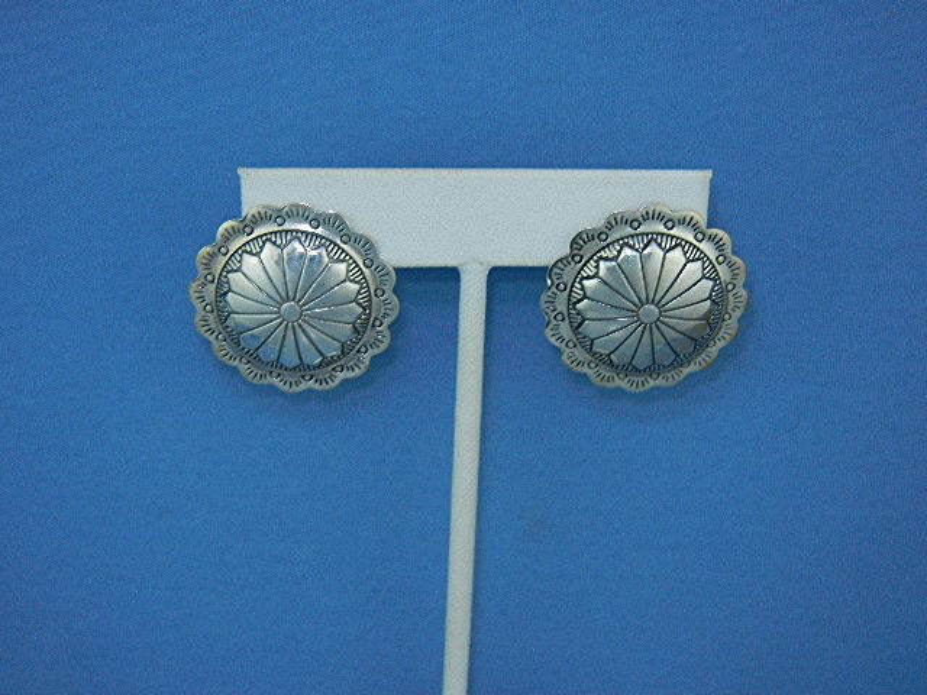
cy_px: 348
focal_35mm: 68
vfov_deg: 21.6
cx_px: 464
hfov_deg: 28.6
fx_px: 1821
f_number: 4.1
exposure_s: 1/30
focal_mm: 12.2
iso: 200
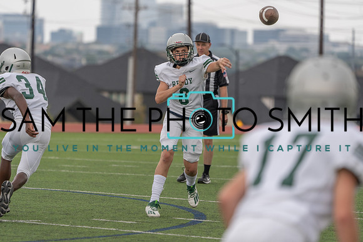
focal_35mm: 309
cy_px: 121
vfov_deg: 4.5
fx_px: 3116
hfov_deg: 6.7
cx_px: 182
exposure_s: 1/1000
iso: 800
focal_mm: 309
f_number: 5.6
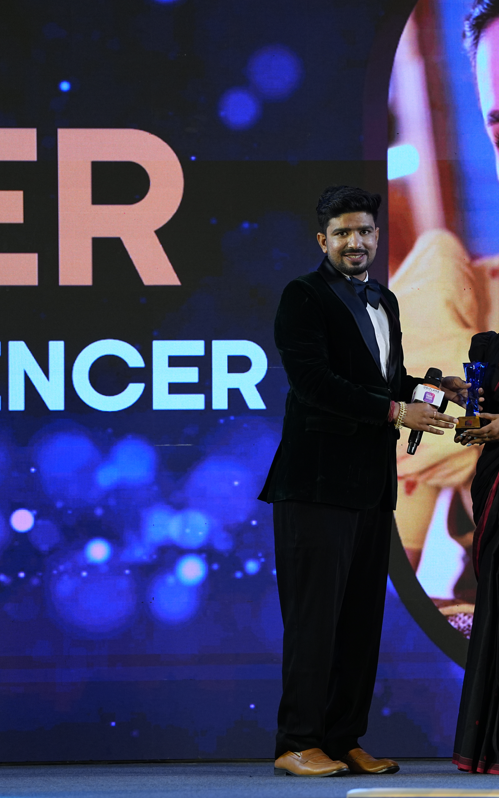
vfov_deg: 9.0
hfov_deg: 5.6
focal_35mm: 234
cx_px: 482
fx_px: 5092
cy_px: 399
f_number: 3.5
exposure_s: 1/200
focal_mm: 153
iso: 640
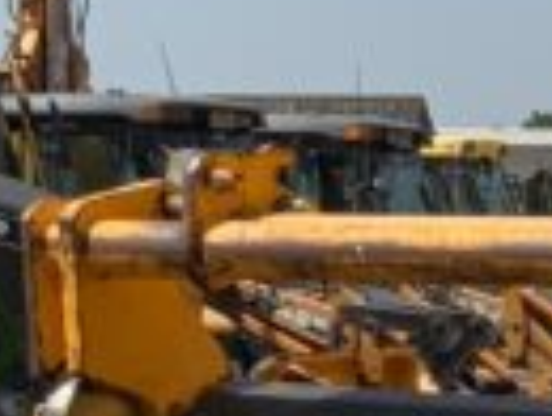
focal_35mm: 228
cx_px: 1227
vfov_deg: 6.4
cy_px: 688
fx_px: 3642
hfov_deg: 8.1
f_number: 1.8
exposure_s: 1/1786
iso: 16
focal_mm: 3
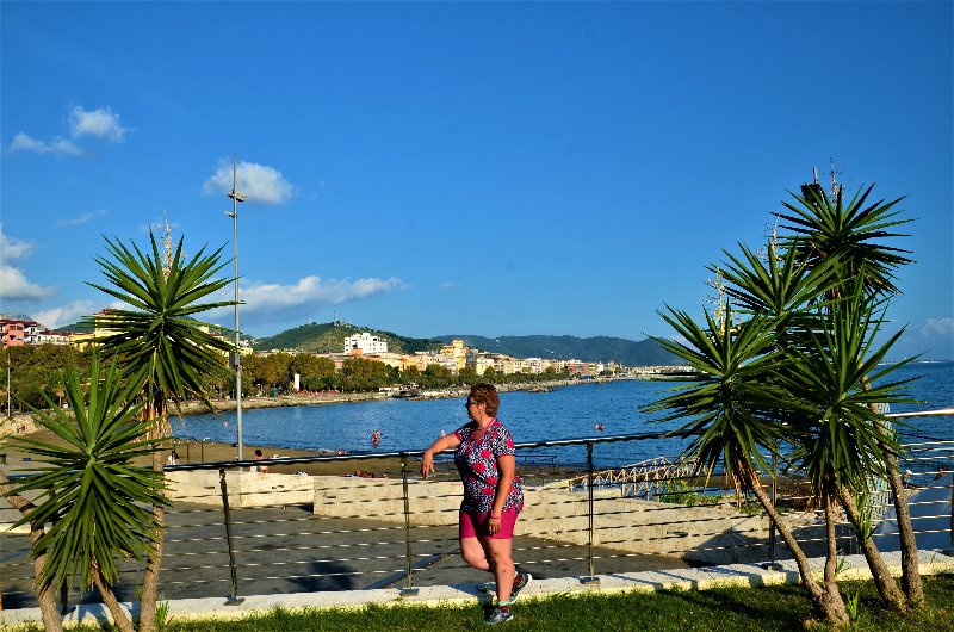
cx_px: 477
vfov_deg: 41.5
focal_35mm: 32
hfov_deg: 59.6
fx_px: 833
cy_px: 316
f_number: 11
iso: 160
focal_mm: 21
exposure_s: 1/125
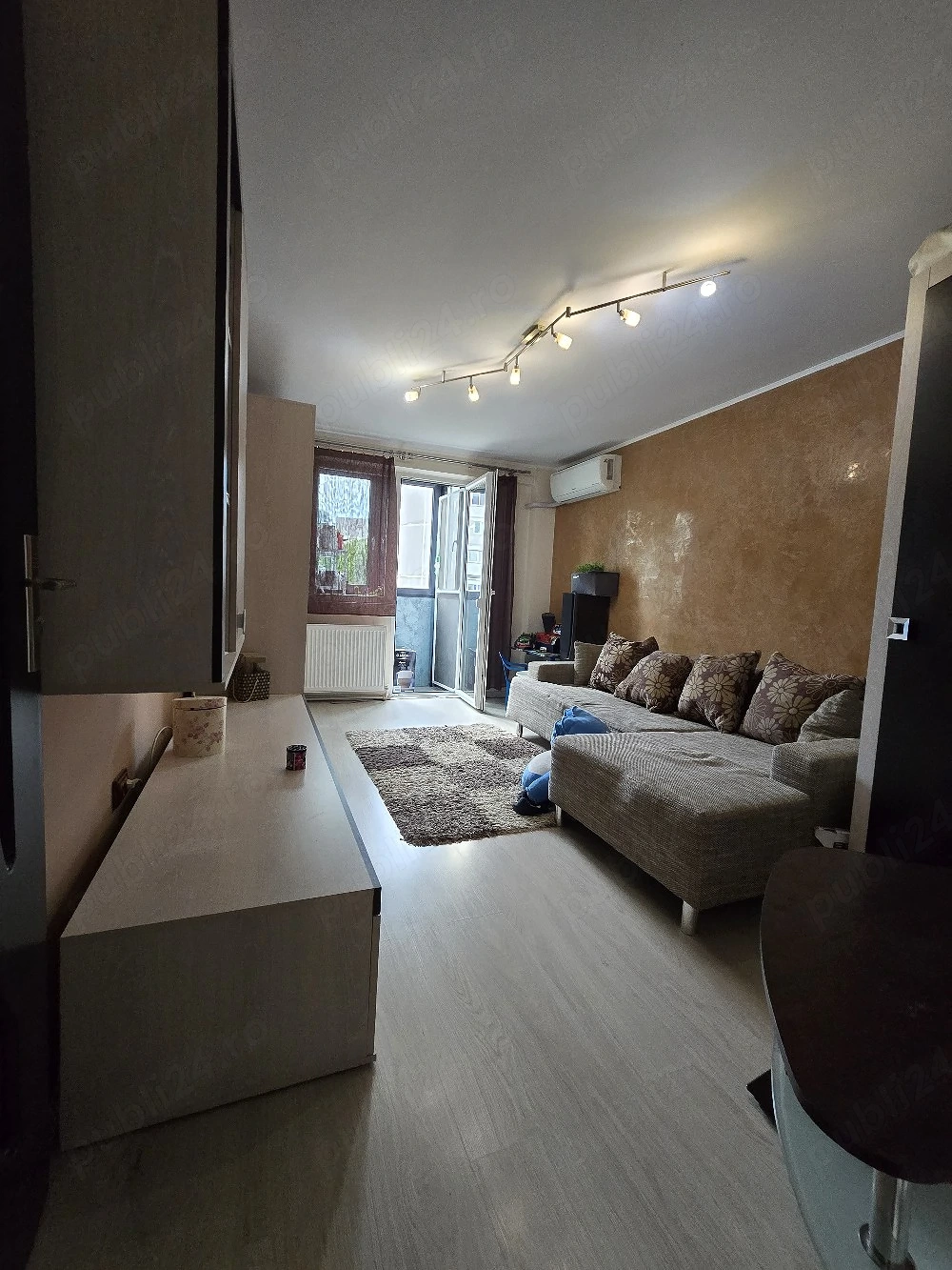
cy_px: 635
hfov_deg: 89.9
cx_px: 476
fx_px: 477
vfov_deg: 106.2
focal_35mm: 13
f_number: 2.2
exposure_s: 1/50.3
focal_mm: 2.2
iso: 500
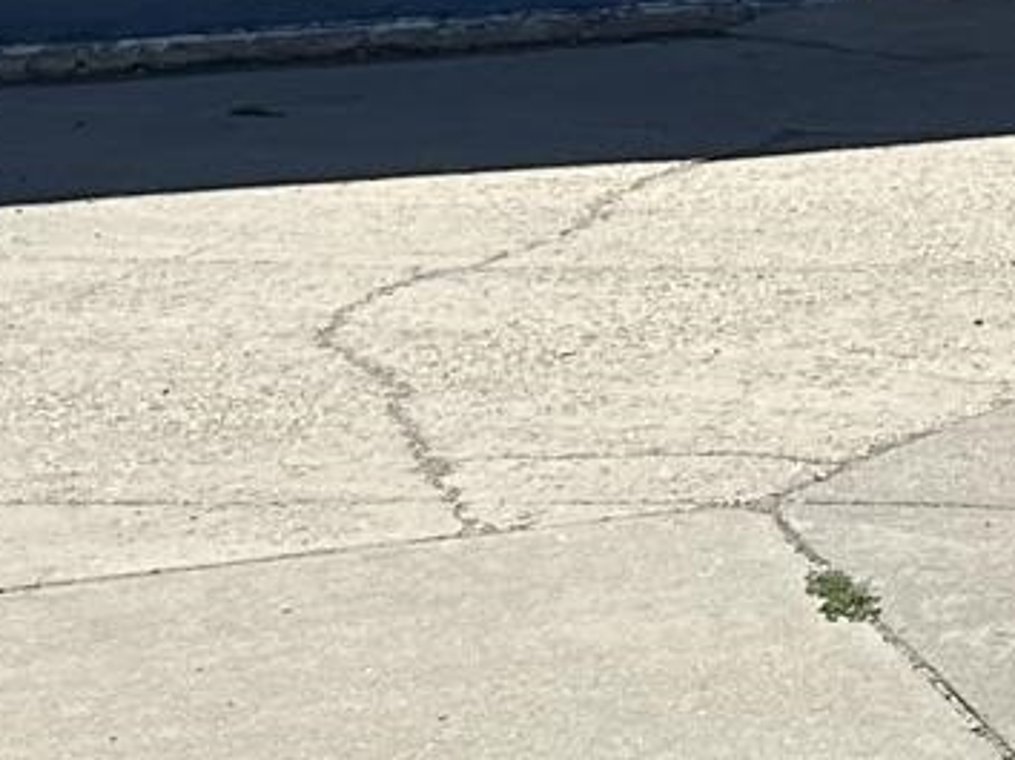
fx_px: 4073
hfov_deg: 12.2
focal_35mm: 139
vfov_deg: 9.6
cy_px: -984
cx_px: 2159
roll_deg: +0.2
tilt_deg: +4.5
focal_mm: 6.86
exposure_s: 1/4762
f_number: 1.78
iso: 80
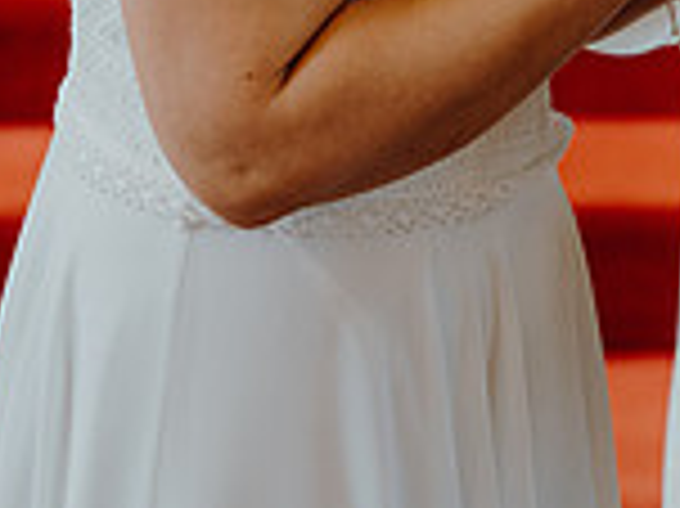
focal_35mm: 236
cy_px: -353
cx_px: 851
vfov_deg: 6.2
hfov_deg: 8.3
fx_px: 4632
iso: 500
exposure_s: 1/200
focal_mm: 64
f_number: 2.8
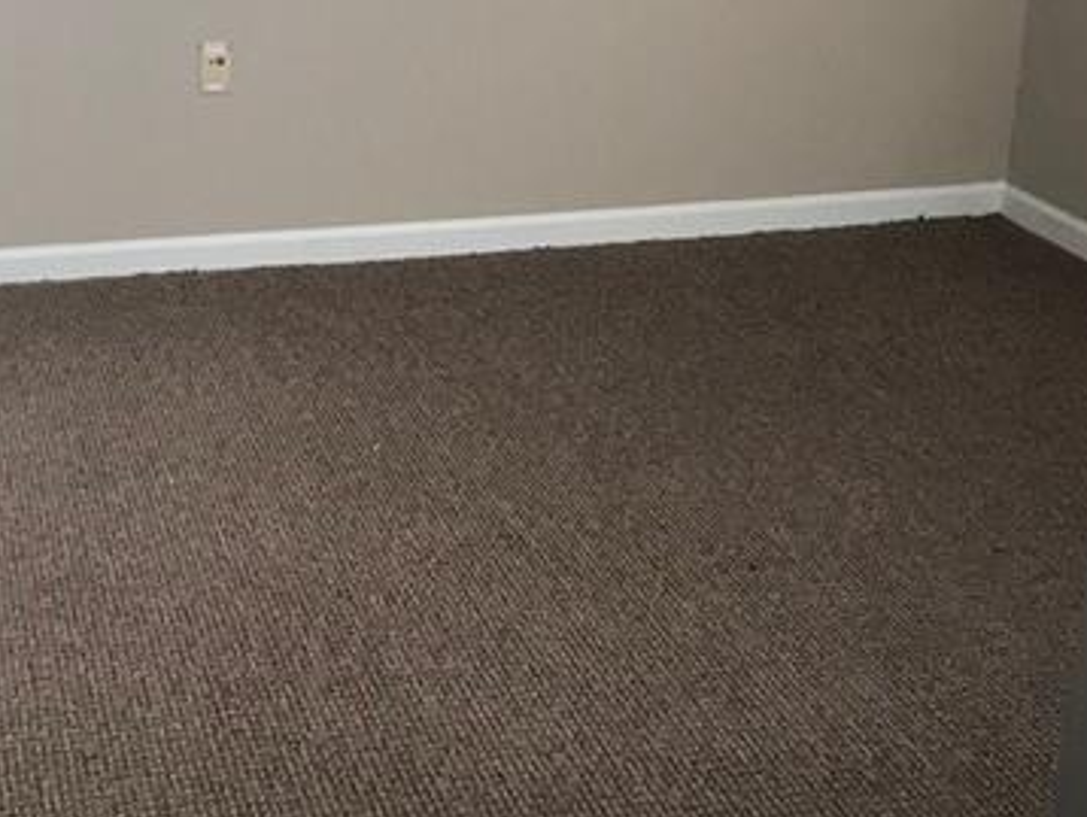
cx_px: 258
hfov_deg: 31.5
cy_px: 337
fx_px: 1885
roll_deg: +2.4
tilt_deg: -19.8
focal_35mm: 60
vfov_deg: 24.4
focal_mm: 3.99
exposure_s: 1/30
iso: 25
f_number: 1.8
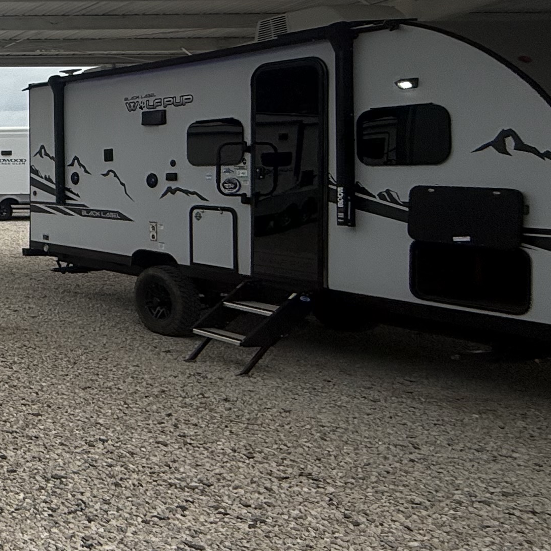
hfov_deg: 22.5
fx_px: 828
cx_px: -425
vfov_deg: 36.3
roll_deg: +0.2
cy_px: 172
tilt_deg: +0.4
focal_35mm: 46
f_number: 2.2
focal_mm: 2.22
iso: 50
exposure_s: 1/2717
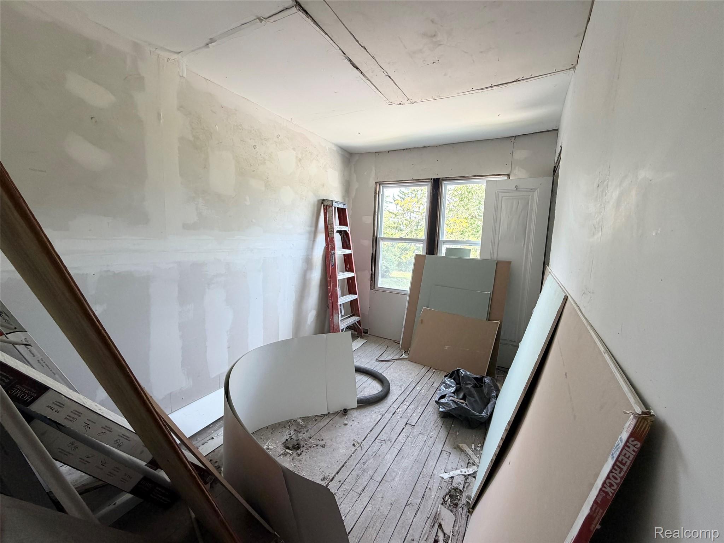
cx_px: 362
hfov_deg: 102.1
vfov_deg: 85.7
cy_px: 272
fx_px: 293
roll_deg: -2.0
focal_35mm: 14
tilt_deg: -7.6
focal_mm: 2.22
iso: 250
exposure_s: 1/121
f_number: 2.2
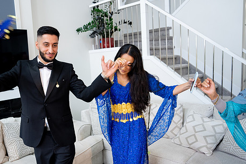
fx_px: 205
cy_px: 90
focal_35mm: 30
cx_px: 95
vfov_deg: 43.6
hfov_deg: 61.2
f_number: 2.8
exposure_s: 1/160
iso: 1000
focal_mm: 24
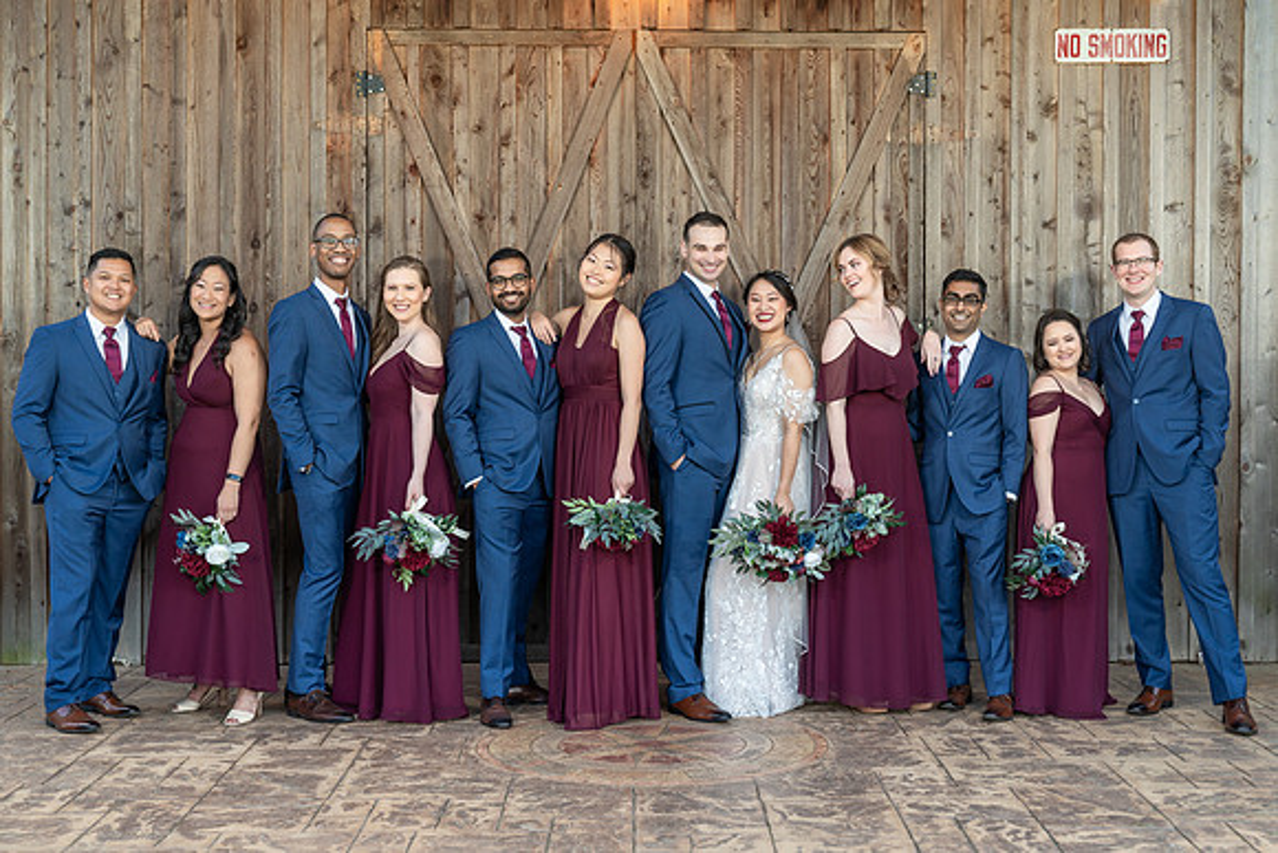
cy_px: 414
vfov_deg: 26.9
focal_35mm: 50
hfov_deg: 39.4
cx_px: 667
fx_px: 1786
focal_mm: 48
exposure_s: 1/250
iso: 250
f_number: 4
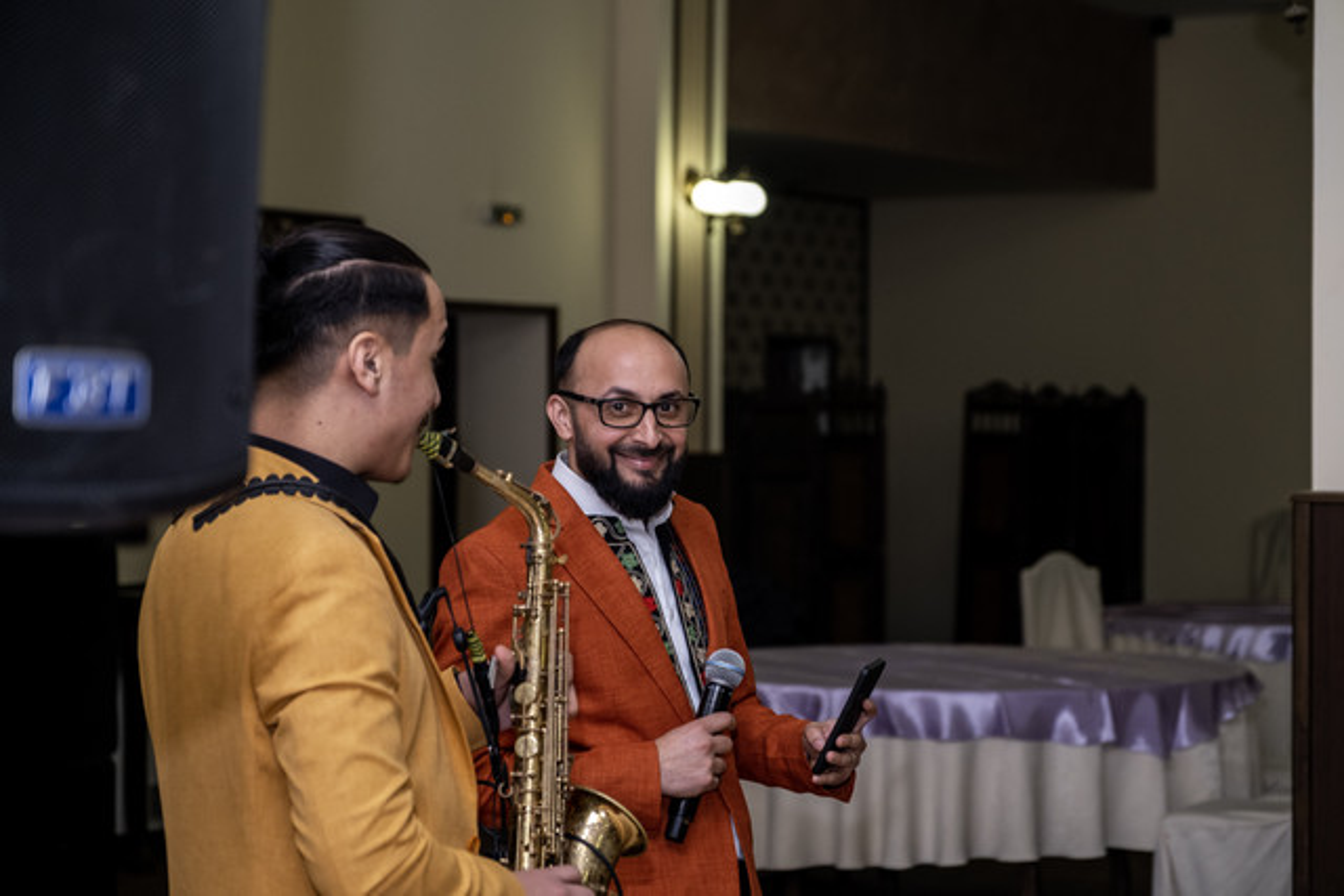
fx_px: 3099
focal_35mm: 83
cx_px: 672
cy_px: 448
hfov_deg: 24.5
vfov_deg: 16.5
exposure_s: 1/160
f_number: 2.8
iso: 1000
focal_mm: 55
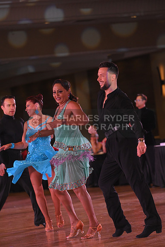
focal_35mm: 200
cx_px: 82
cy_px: 124
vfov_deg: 10.3
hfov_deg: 6.9
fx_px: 1374
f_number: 5.6
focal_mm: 200
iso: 2000
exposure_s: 1/200
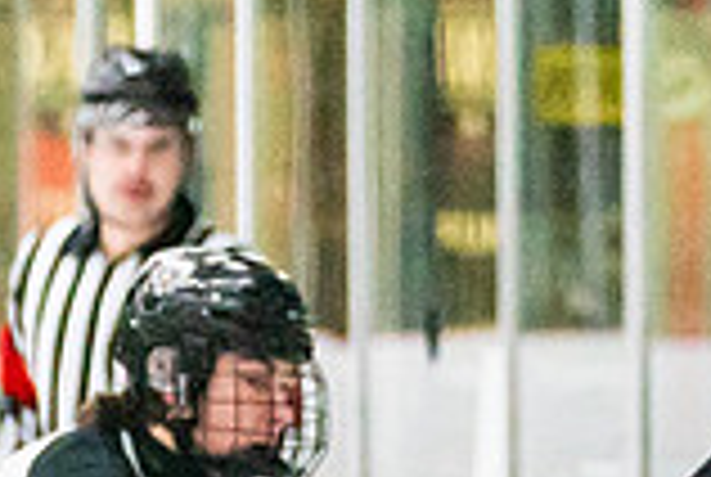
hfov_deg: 2.2
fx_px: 18639
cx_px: 92
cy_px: 1331
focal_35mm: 942
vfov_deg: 1.5
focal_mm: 125
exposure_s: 1/1250
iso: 3200
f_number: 2.8
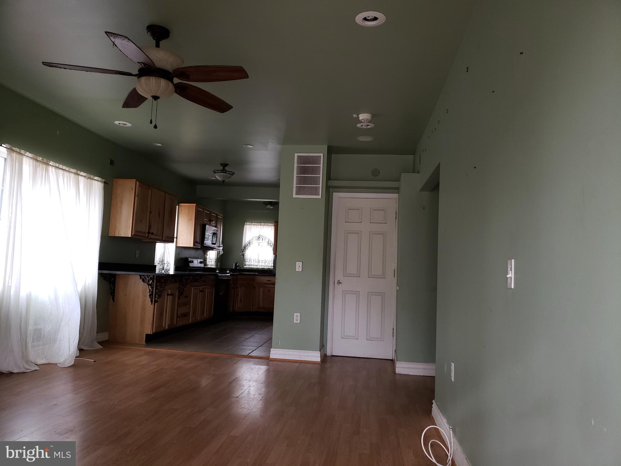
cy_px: 233
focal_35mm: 26
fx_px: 466
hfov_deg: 67.3
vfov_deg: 53.1
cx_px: 310
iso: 100
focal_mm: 4.3
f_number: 1.5
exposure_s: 1/30
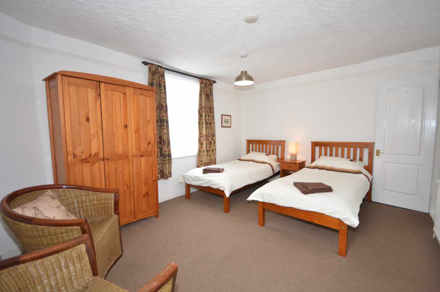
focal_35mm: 15
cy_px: 146
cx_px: 220
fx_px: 183
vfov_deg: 77.1
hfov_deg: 100.5
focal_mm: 10
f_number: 4
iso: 400
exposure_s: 1/60
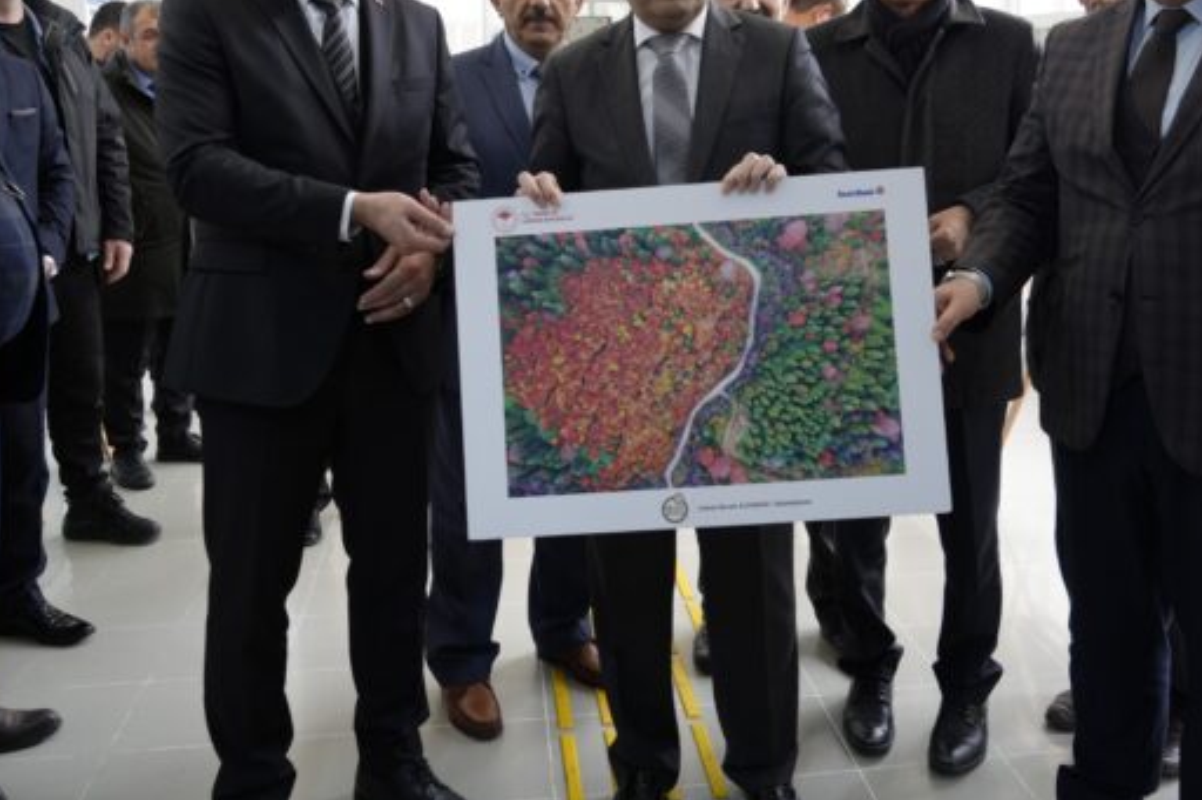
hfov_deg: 53.1
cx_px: 655
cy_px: 221
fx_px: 1202
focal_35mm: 36
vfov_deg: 36.2
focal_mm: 24
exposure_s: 1/30
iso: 640
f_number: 4
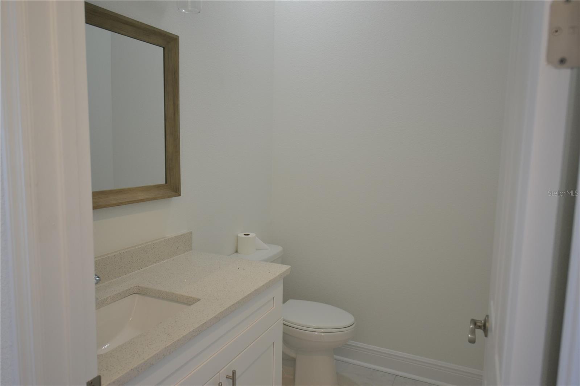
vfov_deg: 50.4
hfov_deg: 70.4
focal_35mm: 26
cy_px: 193
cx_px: 290
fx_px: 411
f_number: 4.2
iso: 400
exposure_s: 1/30
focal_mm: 17
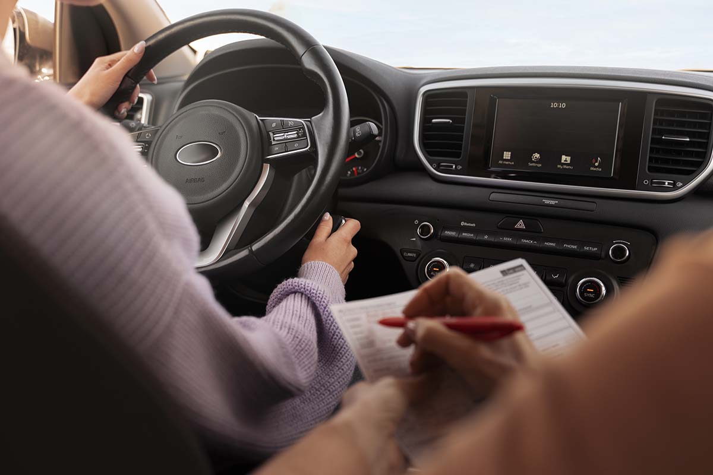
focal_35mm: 37
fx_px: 733
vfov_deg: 35.9
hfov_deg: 51.9
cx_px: 356
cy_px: 238
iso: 400
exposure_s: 1/400
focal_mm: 37
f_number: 2.8
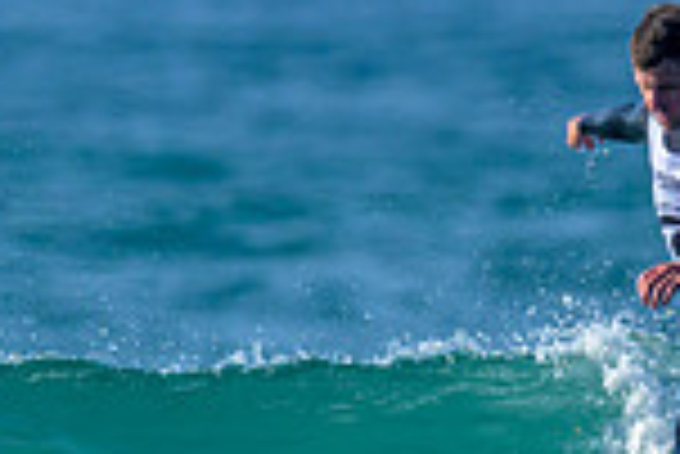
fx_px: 79711
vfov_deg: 0.3
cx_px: 334
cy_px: 475
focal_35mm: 4216
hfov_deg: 0.5
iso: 280
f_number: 6.3
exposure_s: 1/2000
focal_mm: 800
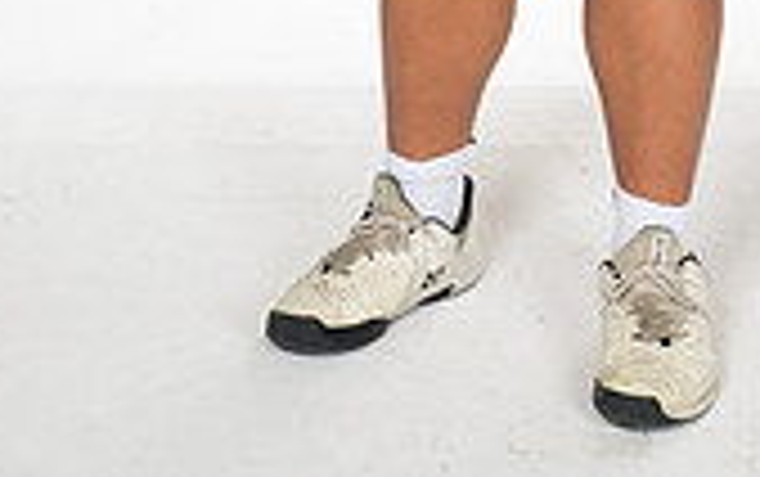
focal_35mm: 152
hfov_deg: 13.7
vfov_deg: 8.2
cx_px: 535
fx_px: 3151
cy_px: -531
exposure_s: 1/320
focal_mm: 56
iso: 800
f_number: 7.1
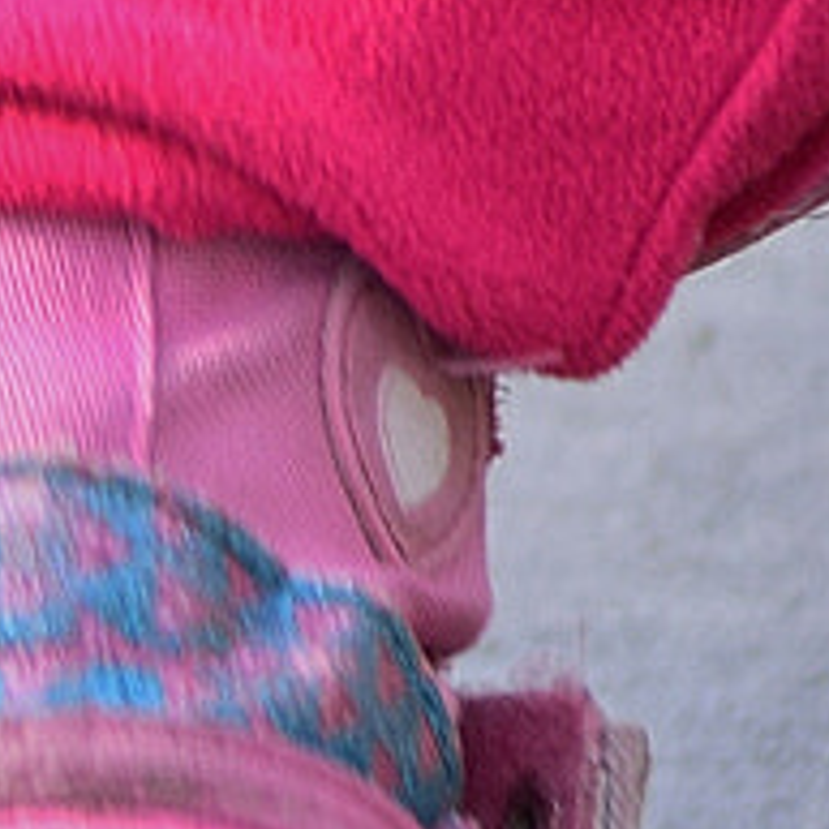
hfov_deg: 0.9
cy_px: 1443
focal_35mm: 2008
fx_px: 54406
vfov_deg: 0.9
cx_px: -1061
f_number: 5.6
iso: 200
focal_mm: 190
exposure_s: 1/320
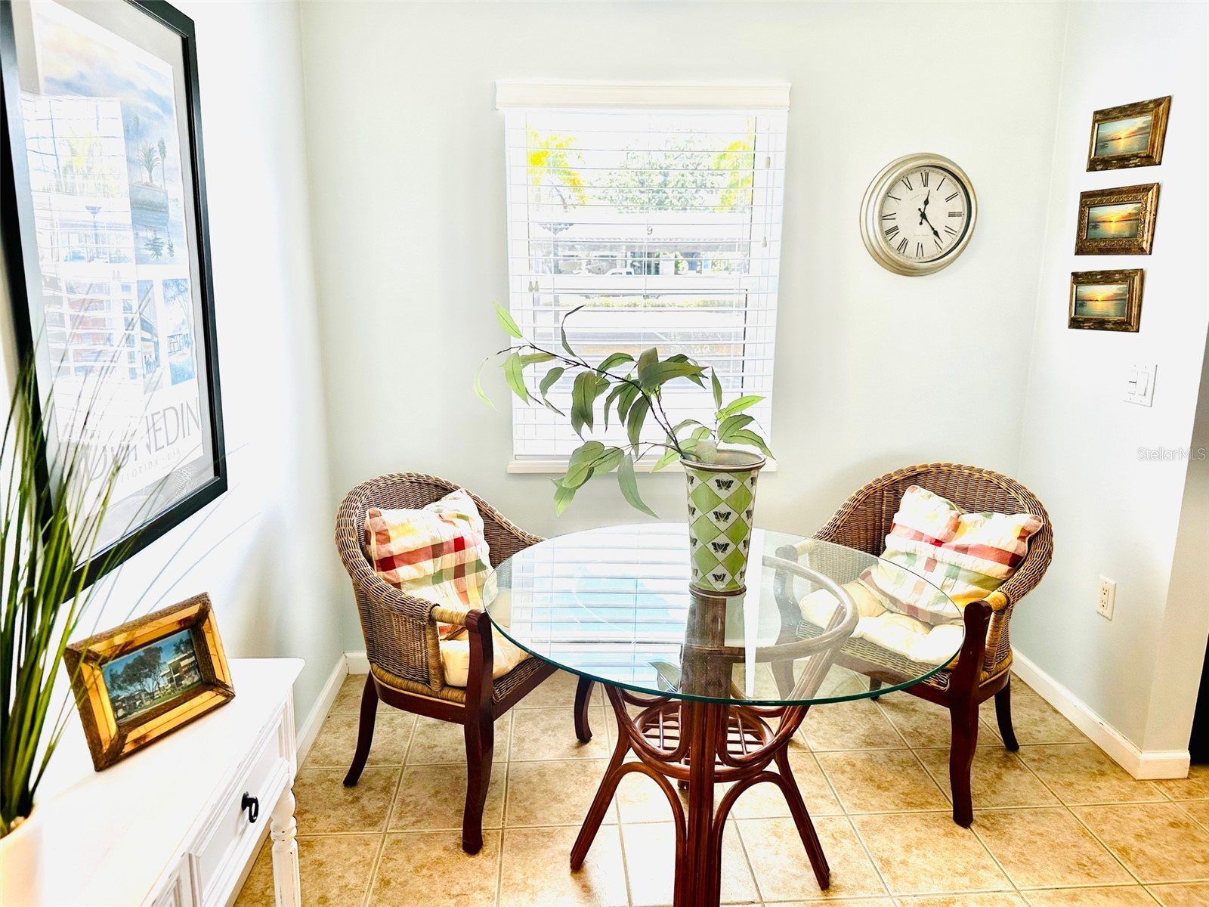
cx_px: 604
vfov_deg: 56.8
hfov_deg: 71.6
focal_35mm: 24
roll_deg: -0.4
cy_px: 454
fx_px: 838
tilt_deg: -13.6
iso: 64
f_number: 1.78
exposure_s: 1/182
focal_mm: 6.86
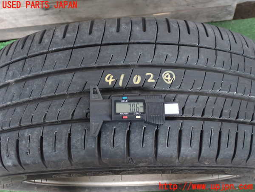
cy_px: 96
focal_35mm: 41
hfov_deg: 45.8
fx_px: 302
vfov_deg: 35.1
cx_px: 128
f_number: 2.8
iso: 640
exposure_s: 1/40
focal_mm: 7.31
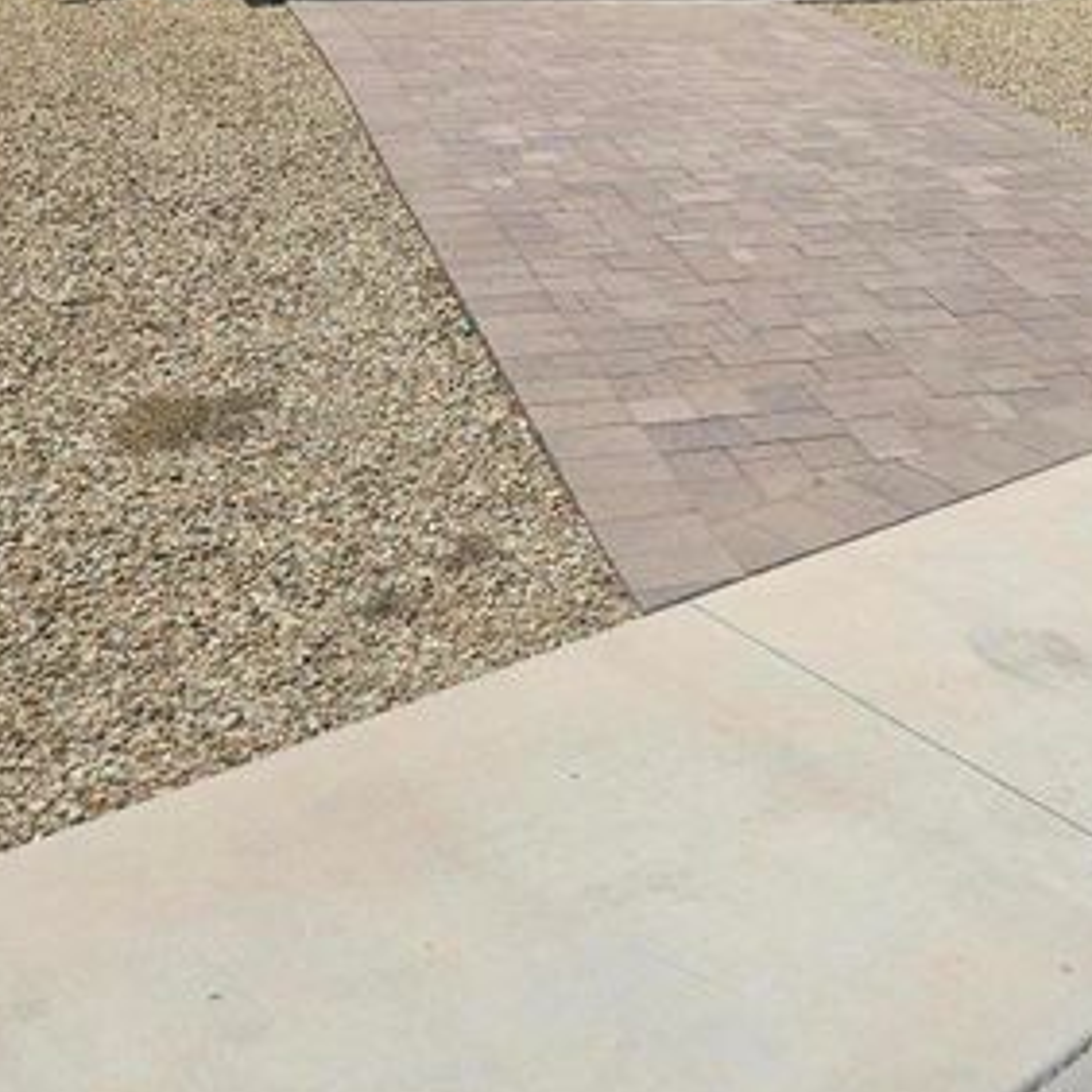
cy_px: -2
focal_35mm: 48
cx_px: 871
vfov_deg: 32.5
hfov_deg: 34.3
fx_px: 1713
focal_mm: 5.4
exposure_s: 1/3474
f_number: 1.8
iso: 25
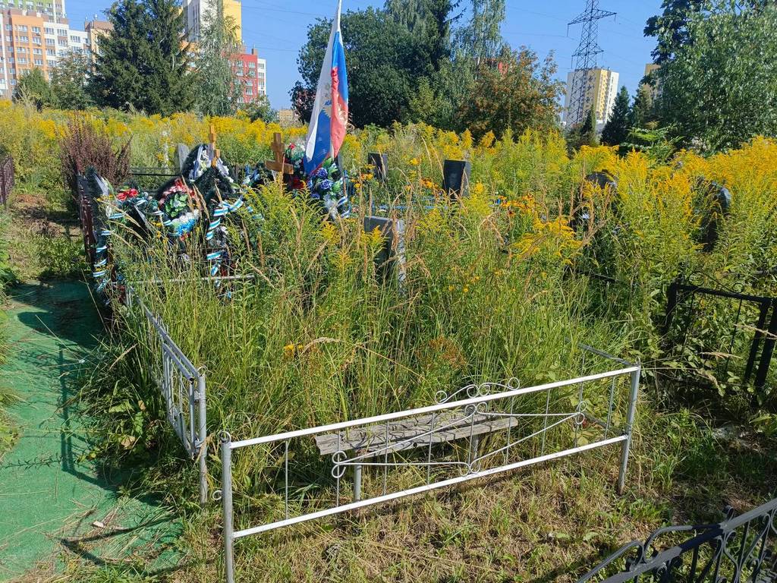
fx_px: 561
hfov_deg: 69.4
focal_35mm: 25
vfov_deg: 54.9
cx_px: 388
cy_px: 292
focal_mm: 4.76
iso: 112
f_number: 1.69
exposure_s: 1/1079
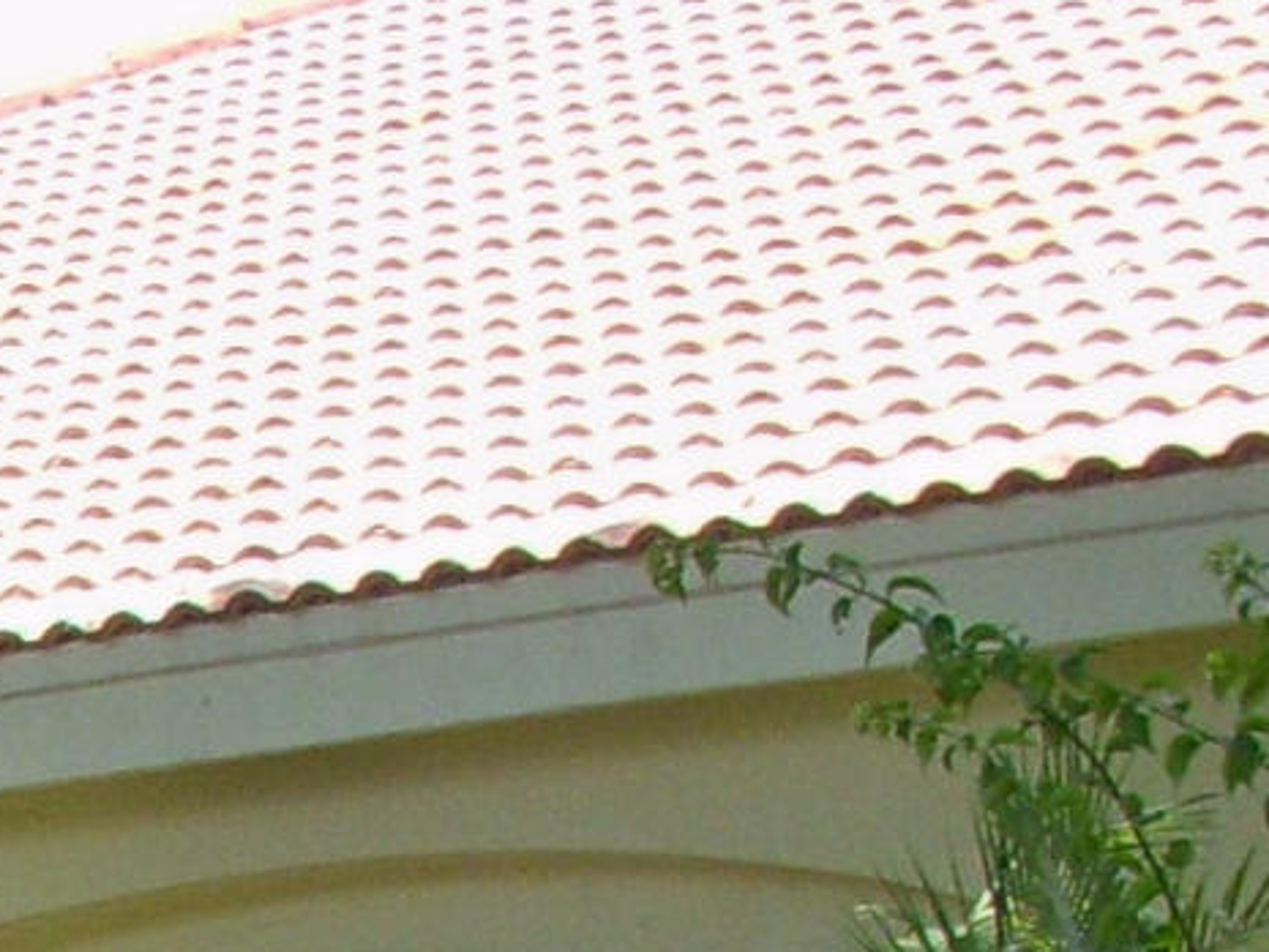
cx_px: -1882
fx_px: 7994
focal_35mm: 218
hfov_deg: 8.3
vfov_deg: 6.3
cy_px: 2709
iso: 100
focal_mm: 6.3
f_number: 3.3
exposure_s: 1/200
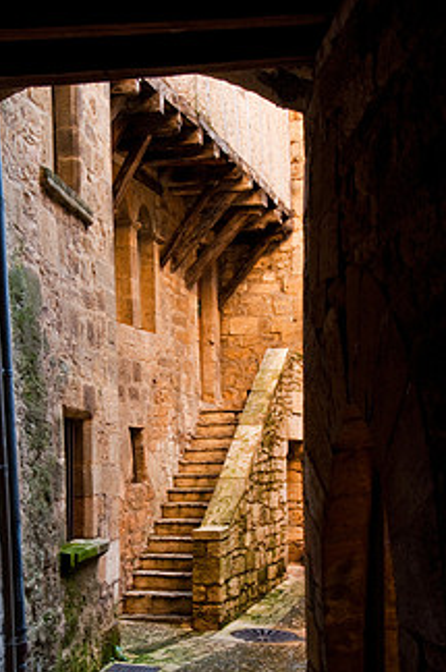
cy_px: 463
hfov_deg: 26.7
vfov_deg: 39.1
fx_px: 932
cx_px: 142
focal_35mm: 50
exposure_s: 1/8
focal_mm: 24
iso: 200
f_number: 11
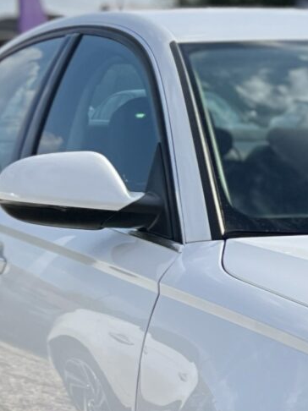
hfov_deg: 10.2
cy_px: 260
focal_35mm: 137
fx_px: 1627
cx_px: 568
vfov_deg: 14.4
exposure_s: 1/8696
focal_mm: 5.7
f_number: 1.5
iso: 50
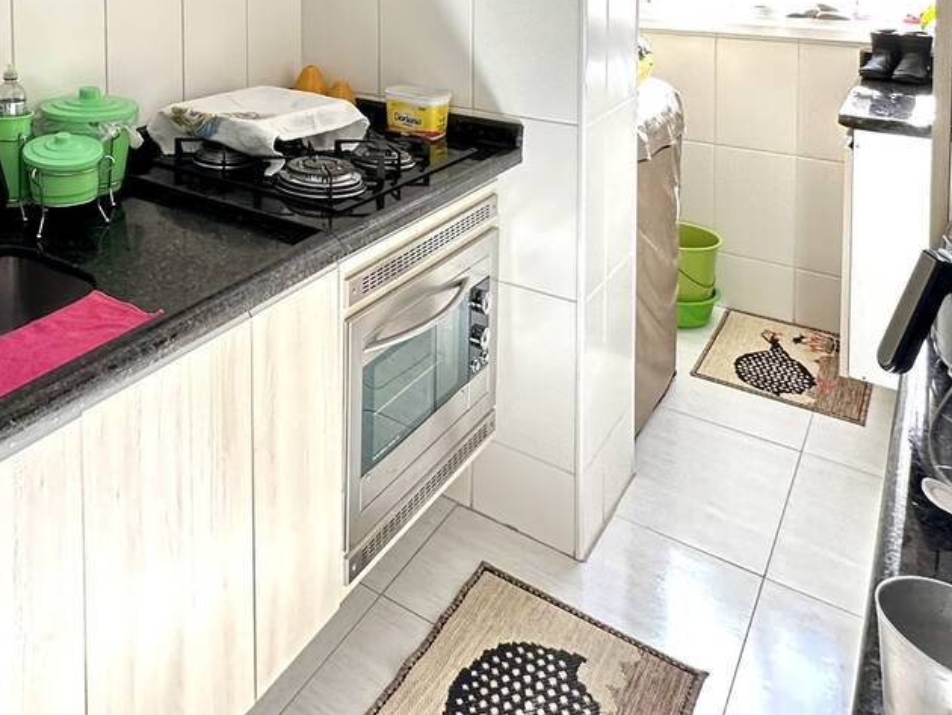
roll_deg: +0.7
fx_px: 880
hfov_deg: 52.2
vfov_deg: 38.0
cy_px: -39
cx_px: 157
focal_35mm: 32
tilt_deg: -2.6
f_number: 2.2
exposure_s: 1/99
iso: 160
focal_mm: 2.22
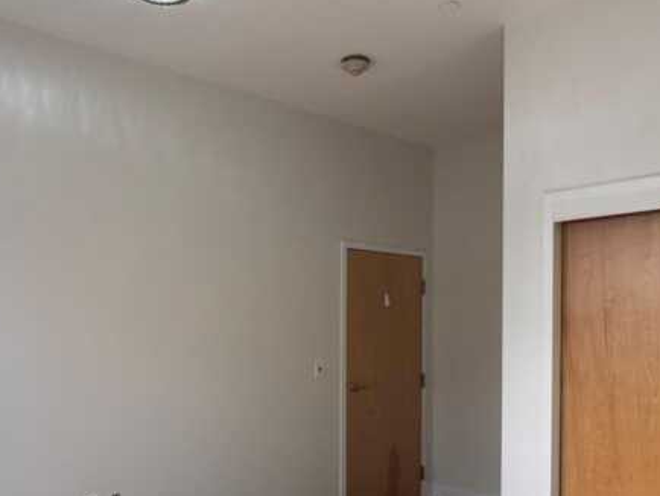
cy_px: 333
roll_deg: -0.7
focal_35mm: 33
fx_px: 630
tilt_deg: -1.2
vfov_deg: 42.4
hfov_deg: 55.3
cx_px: 316
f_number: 2.2
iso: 40
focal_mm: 2.22
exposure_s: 1/184
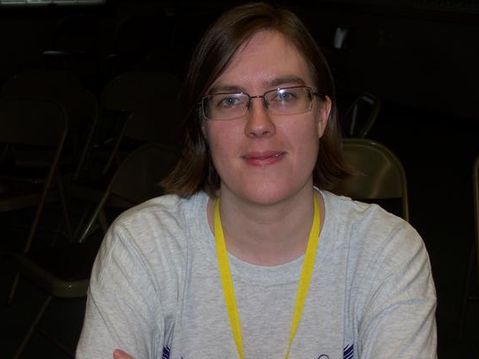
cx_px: 263
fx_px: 1148
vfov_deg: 17.8
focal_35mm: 83
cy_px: 183
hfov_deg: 23.6
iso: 64
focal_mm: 12
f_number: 3.2
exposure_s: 1/80
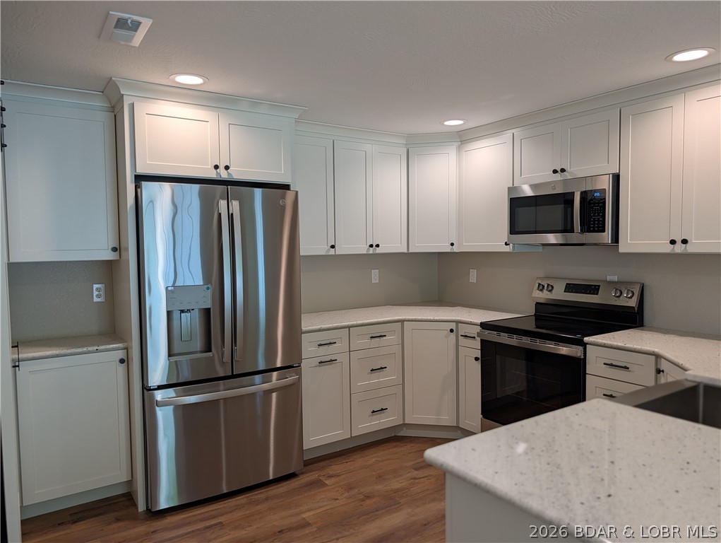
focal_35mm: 24
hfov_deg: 71.5
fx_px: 500
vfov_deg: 56.9
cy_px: 272
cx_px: 360
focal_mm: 6.9
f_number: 1.68
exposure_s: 1/120
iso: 56
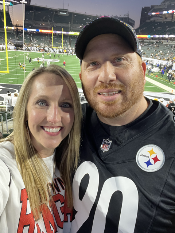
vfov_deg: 60.0
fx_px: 202
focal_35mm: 30
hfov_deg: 46.8
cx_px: 88
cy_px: 116
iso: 125
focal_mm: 2.71
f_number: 2.2
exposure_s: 1/49
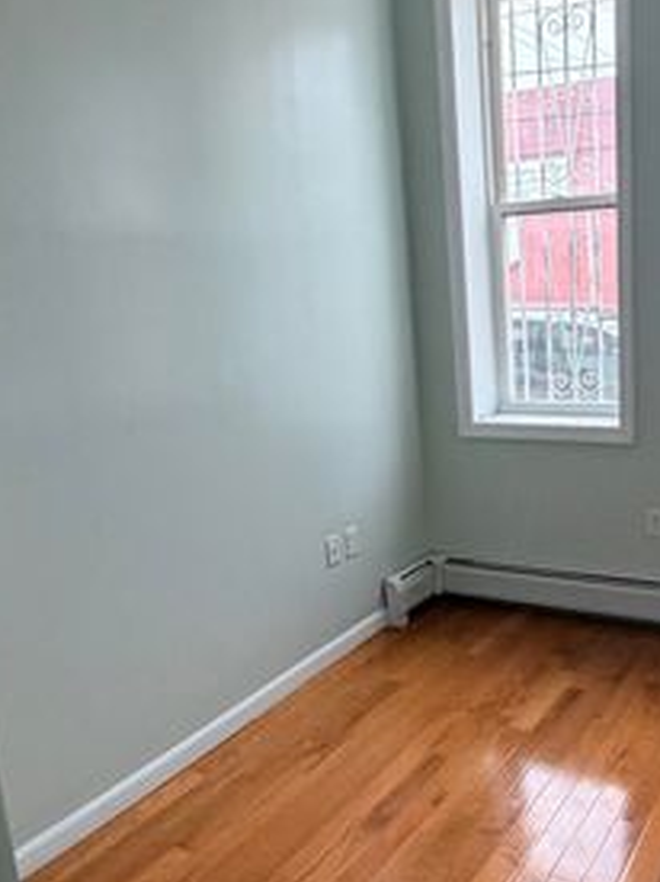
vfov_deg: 53.9
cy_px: 479
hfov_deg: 40.4
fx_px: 865
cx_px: 506
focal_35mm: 34
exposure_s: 1/121
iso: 320
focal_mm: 2.22
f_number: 2.2
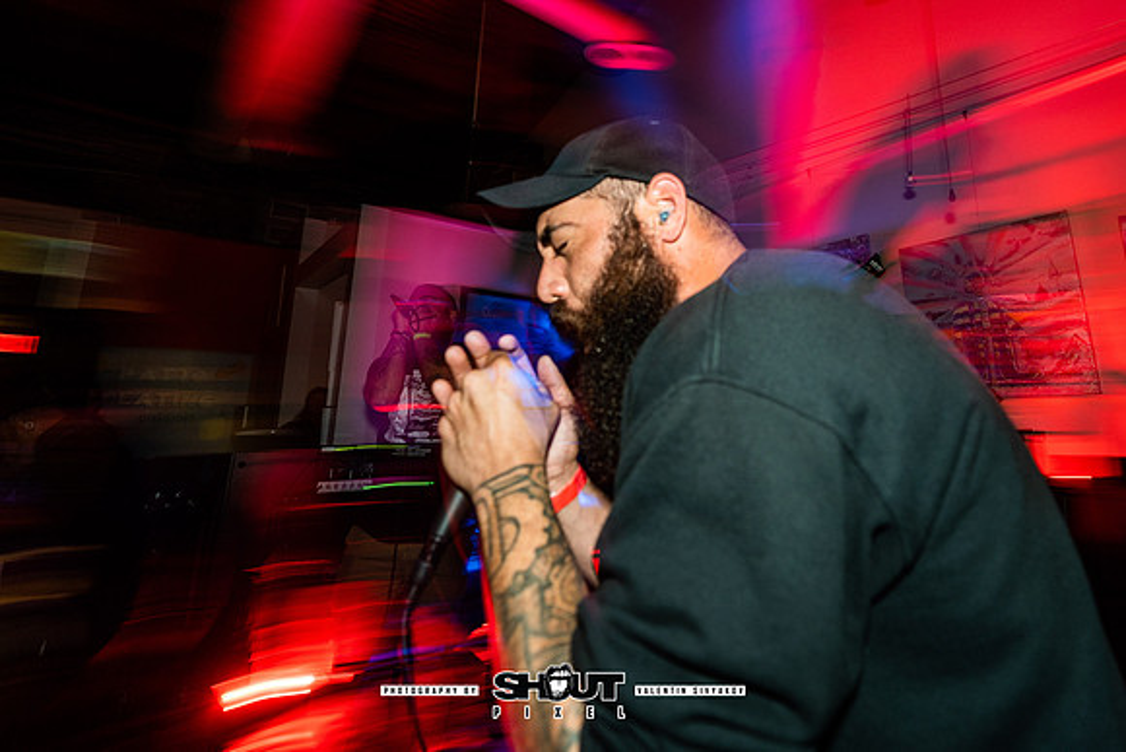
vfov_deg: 66.0
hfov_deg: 87.5
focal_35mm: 18
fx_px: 564
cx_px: 725
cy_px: 268
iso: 160
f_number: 2.8
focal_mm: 14
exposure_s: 1/8
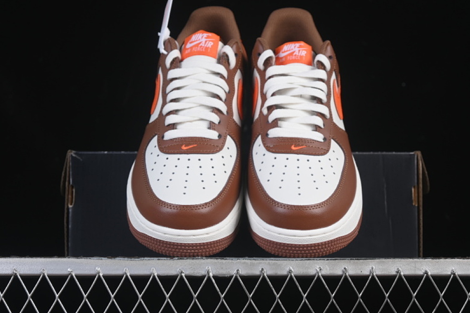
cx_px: 241
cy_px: 157
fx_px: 1018
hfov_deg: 26.0
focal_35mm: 78
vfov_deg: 17.5
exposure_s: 1/60
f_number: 7.1
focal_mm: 50
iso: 160
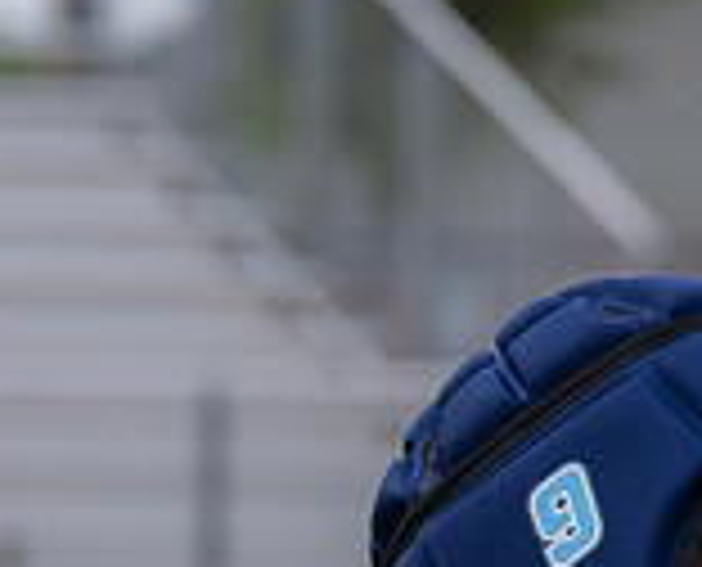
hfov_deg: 2.4
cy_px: 865
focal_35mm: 820
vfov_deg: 1.9
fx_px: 17101
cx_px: 631
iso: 100
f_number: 9
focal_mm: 200
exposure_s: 1/250
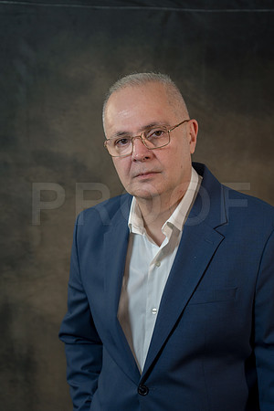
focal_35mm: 94
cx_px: 137
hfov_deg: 14.6
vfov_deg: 21.7
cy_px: 206
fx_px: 1073
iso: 250
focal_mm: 94
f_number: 5
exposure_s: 1/100
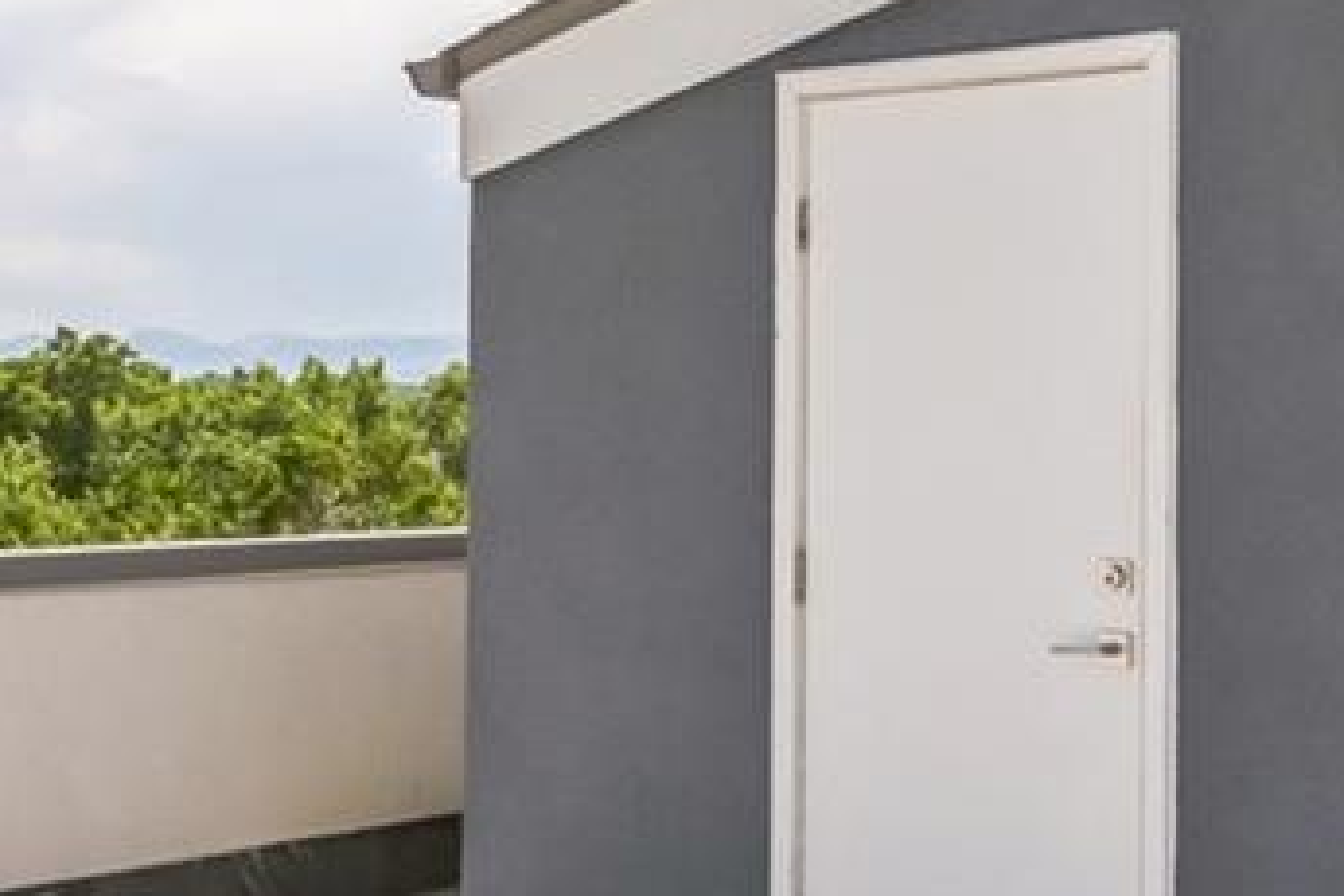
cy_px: 421
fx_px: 2426
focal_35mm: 65
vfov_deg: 20.9
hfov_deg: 30.9
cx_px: 557
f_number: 11
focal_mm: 14
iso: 400
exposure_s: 1/800
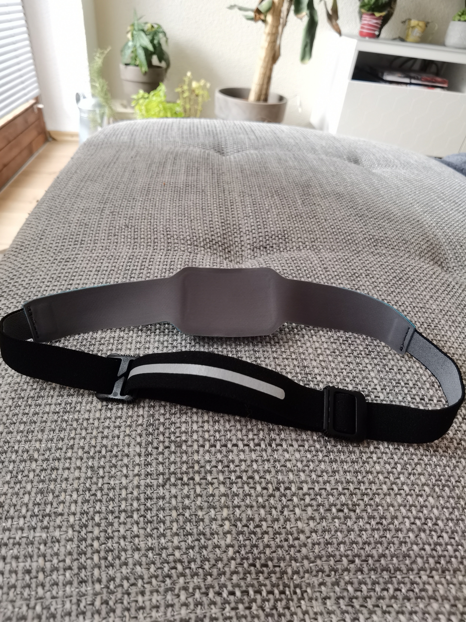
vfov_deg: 87.8
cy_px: 311
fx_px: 323
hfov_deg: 71.6
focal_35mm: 18
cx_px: 233
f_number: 1.8
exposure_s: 1/50
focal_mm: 4.4
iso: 400
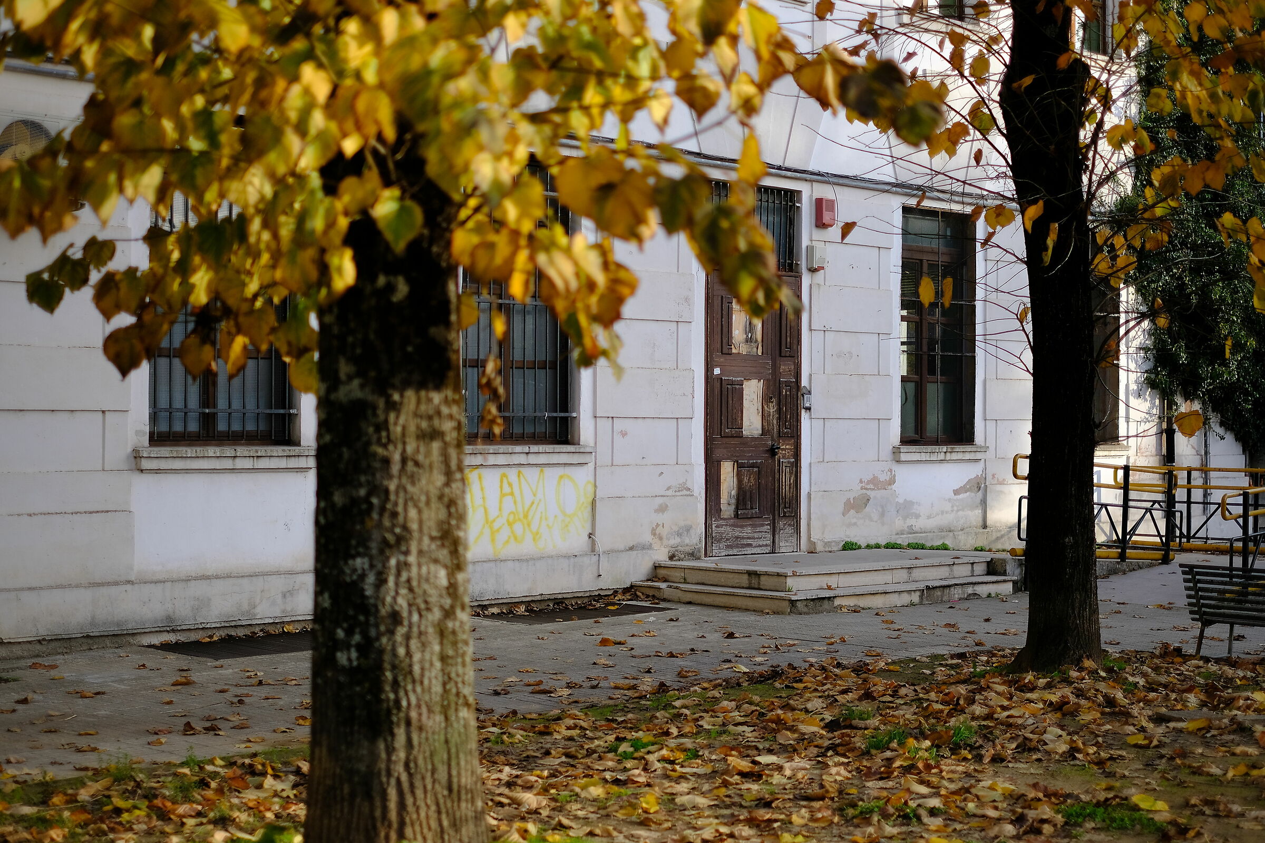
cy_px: 422
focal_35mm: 53
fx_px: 1862
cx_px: 632
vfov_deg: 25.5
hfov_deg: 37.5
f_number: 1.4
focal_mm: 35
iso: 200
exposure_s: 1/4000
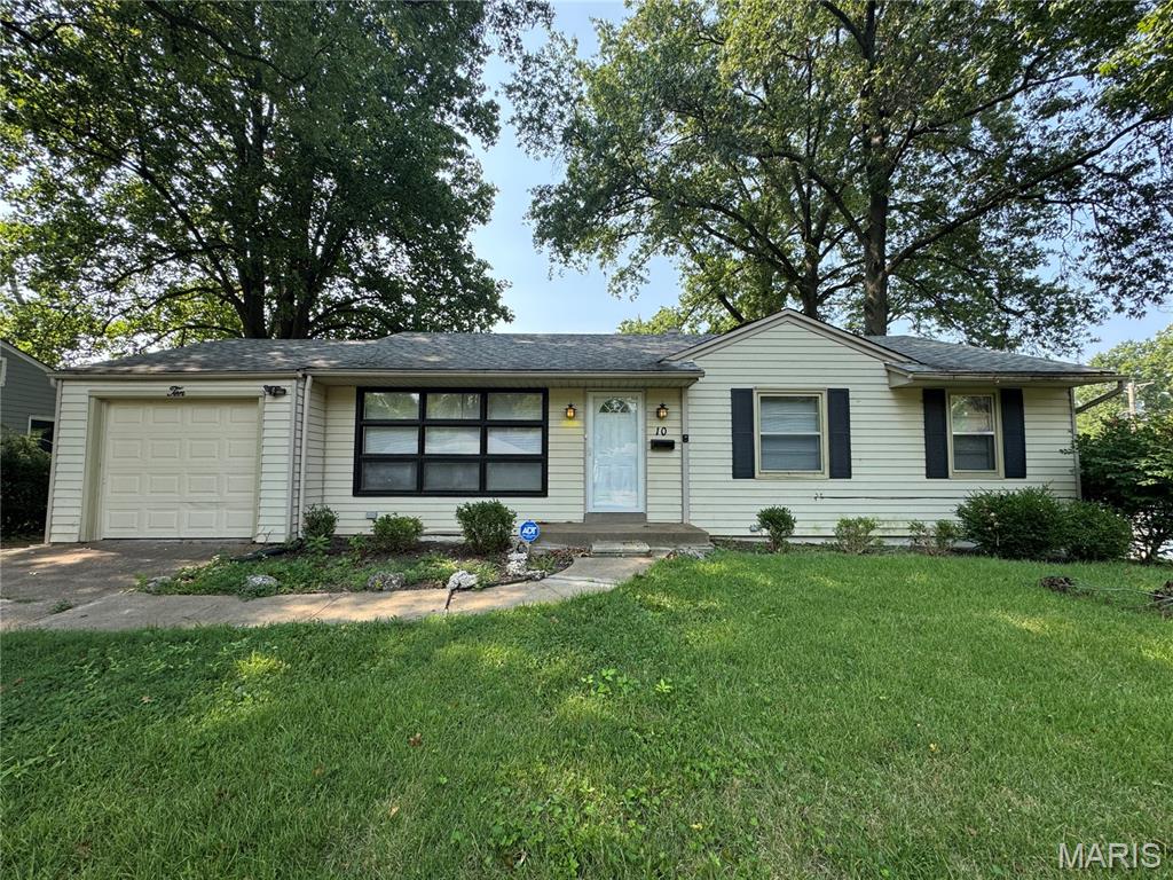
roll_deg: -0.5
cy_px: 440
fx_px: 474
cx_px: 586
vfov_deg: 85.7
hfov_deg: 102.1
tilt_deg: +3.6
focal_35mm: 14
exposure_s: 1/384
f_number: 2.2
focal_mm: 2.22
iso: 40
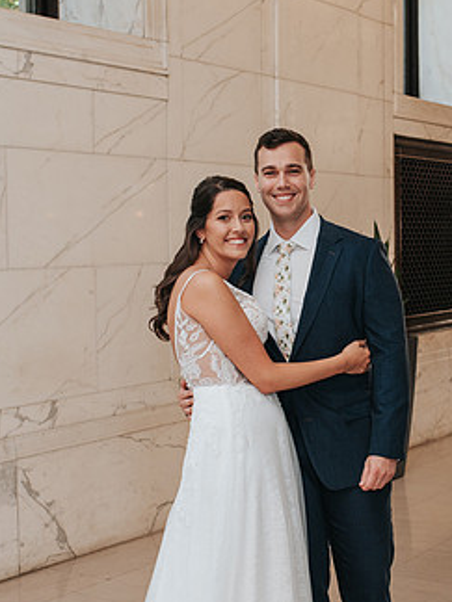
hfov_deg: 20.9
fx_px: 1219
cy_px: 305
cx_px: 320
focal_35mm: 70
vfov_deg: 27.8
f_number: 4
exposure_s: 1/125
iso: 560
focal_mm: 35
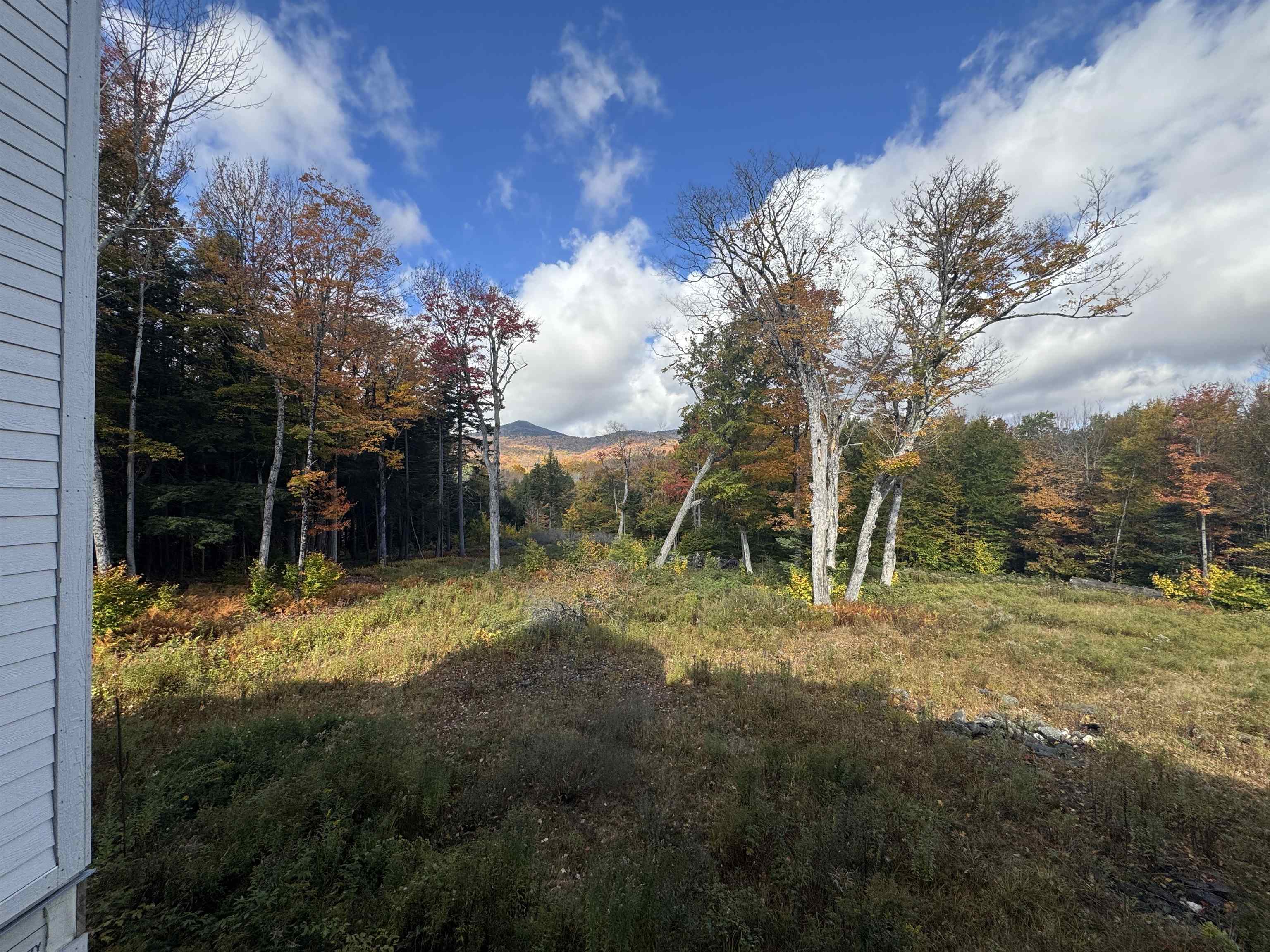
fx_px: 514
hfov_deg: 102.1
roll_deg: +1.4
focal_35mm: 14
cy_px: 476
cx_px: 635
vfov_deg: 85.7
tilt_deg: +2.0
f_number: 2.2
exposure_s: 1/968
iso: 40
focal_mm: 2.22
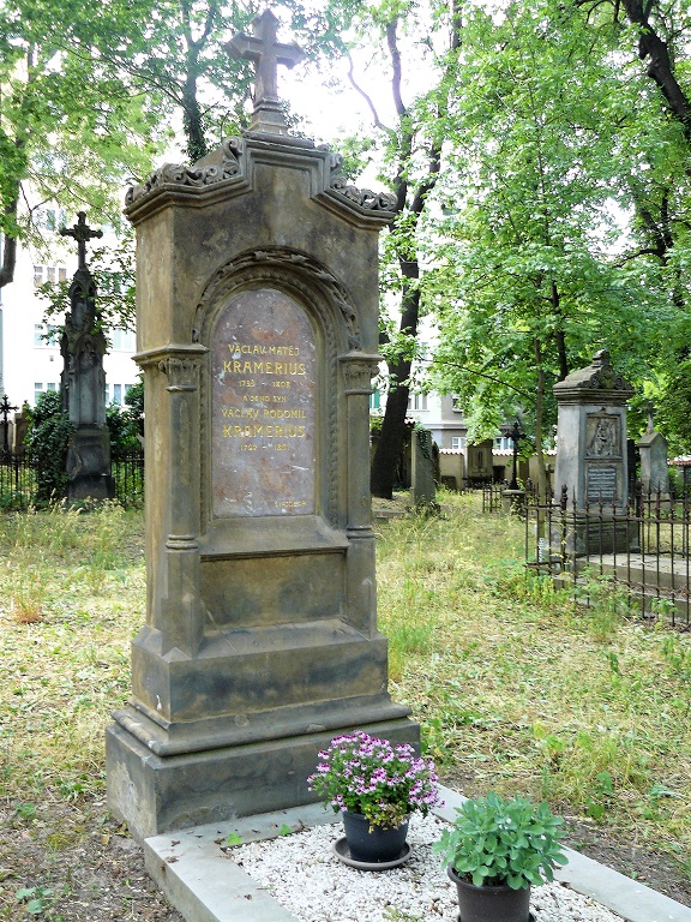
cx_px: 346
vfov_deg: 51.4
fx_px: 958
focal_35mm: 36
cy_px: 461
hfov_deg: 39.7
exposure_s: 1/80
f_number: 2.8
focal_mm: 6
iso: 100
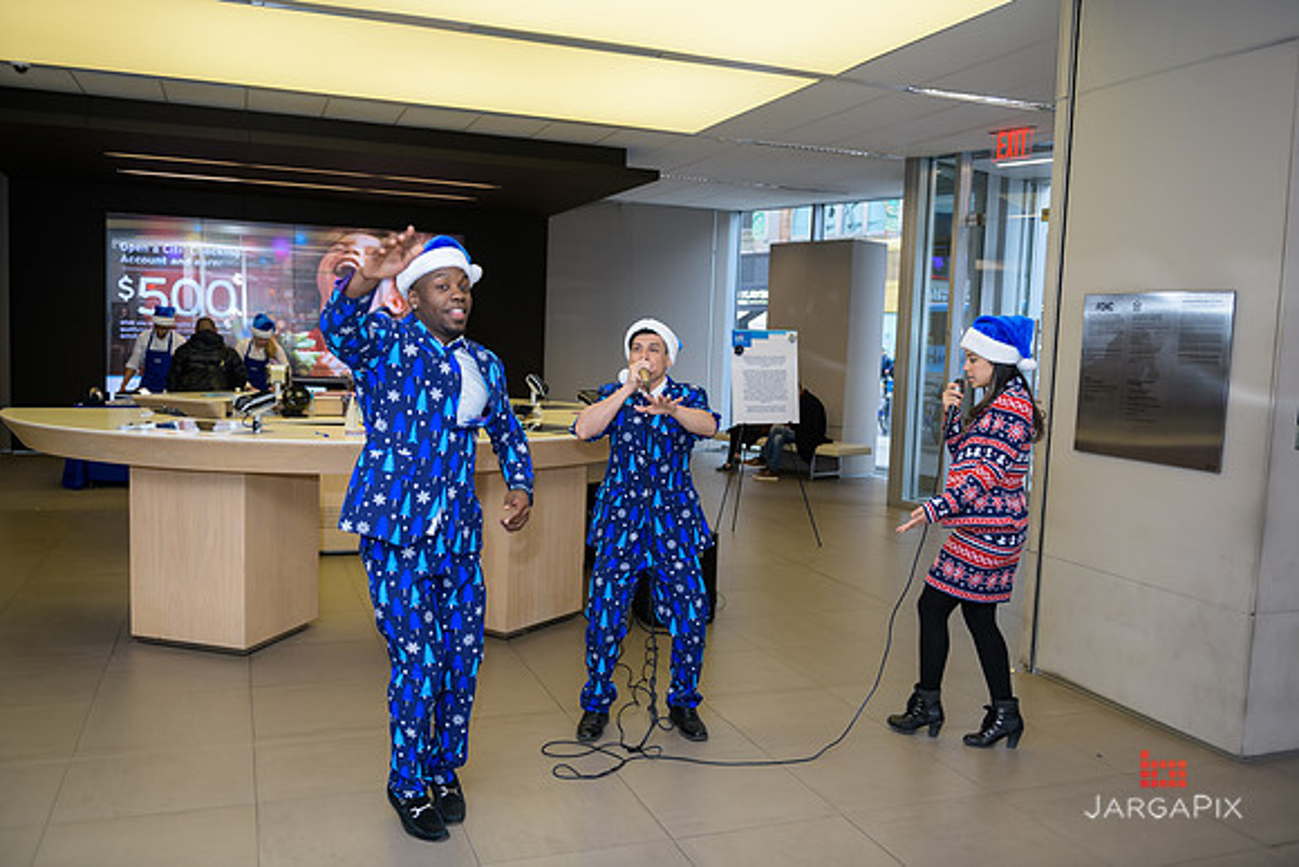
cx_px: 650
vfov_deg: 42.3
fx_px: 1119
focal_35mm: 31
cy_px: 434
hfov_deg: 60.3
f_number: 3.2
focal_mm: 31
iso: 400
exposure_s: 1/125
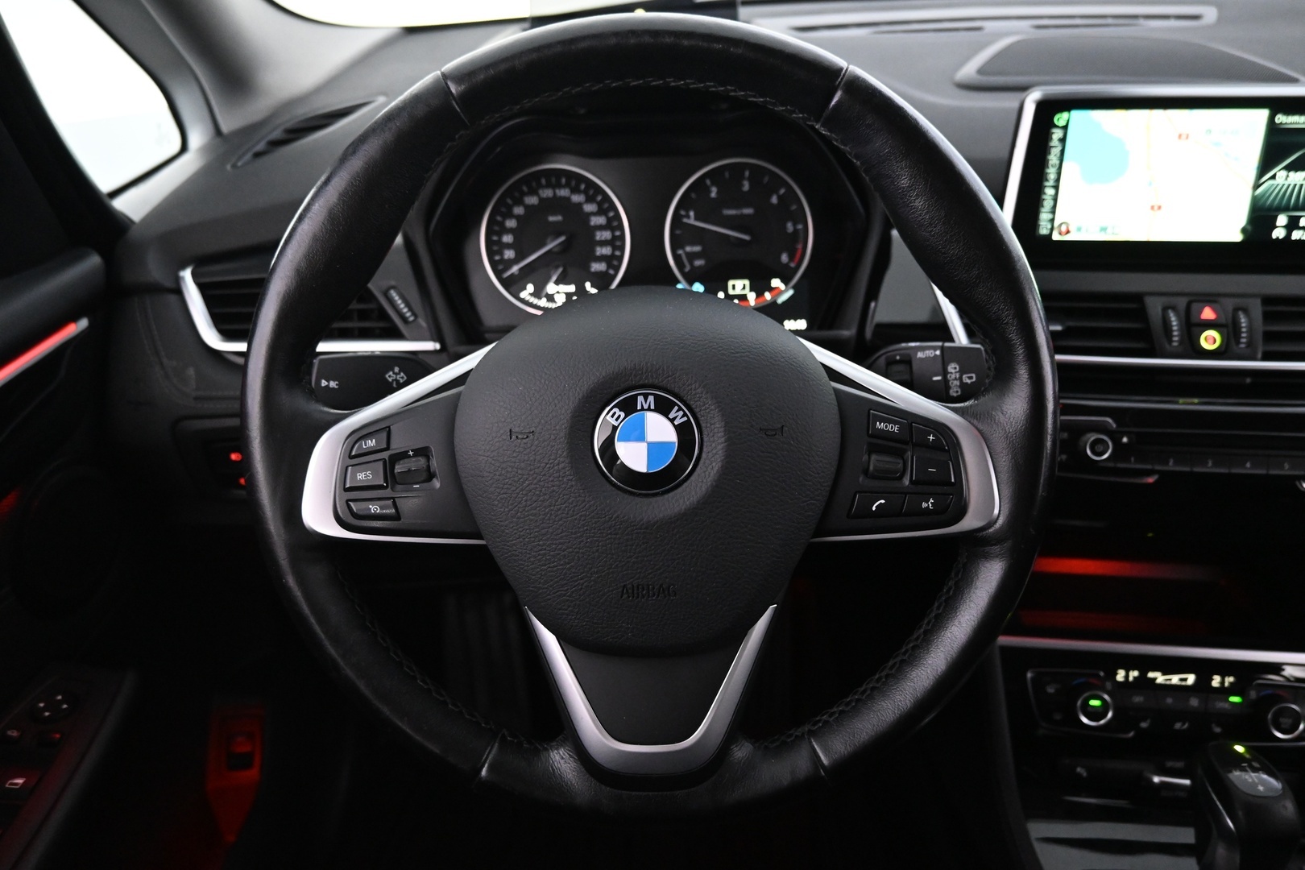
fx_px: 870
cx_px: 652
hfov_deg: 73.7
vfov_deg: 53.1
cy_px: 435
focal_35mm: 24
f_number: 3.5
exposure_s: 1/25
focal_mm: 16
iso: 3600
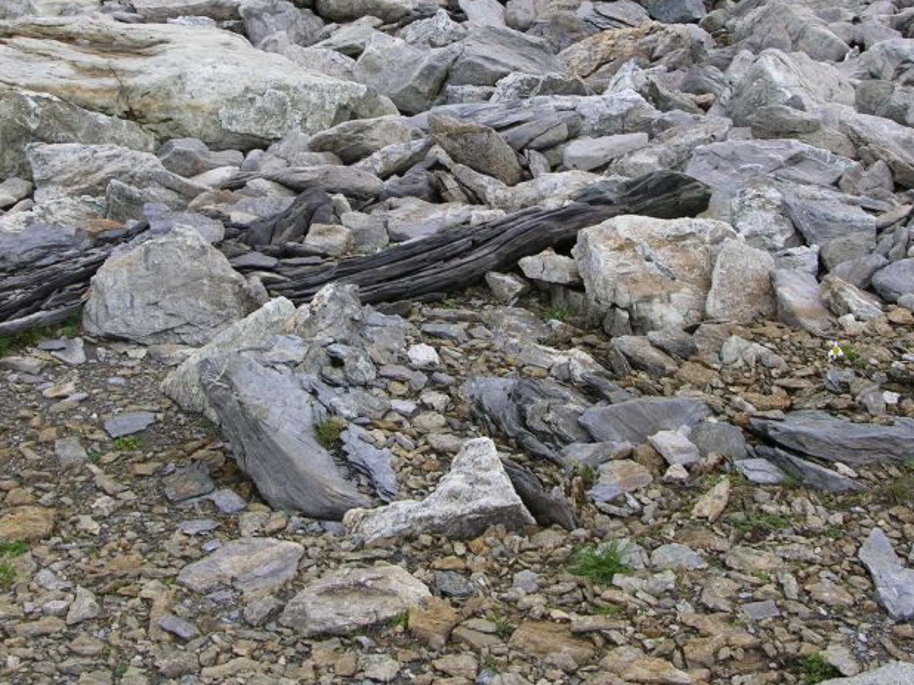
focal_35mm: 58
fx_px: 1531
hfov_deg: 33.2
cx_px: 424
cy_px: 194
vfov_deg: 25.0
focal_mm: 8.9
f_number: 5.6
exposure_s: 1/172
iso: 50
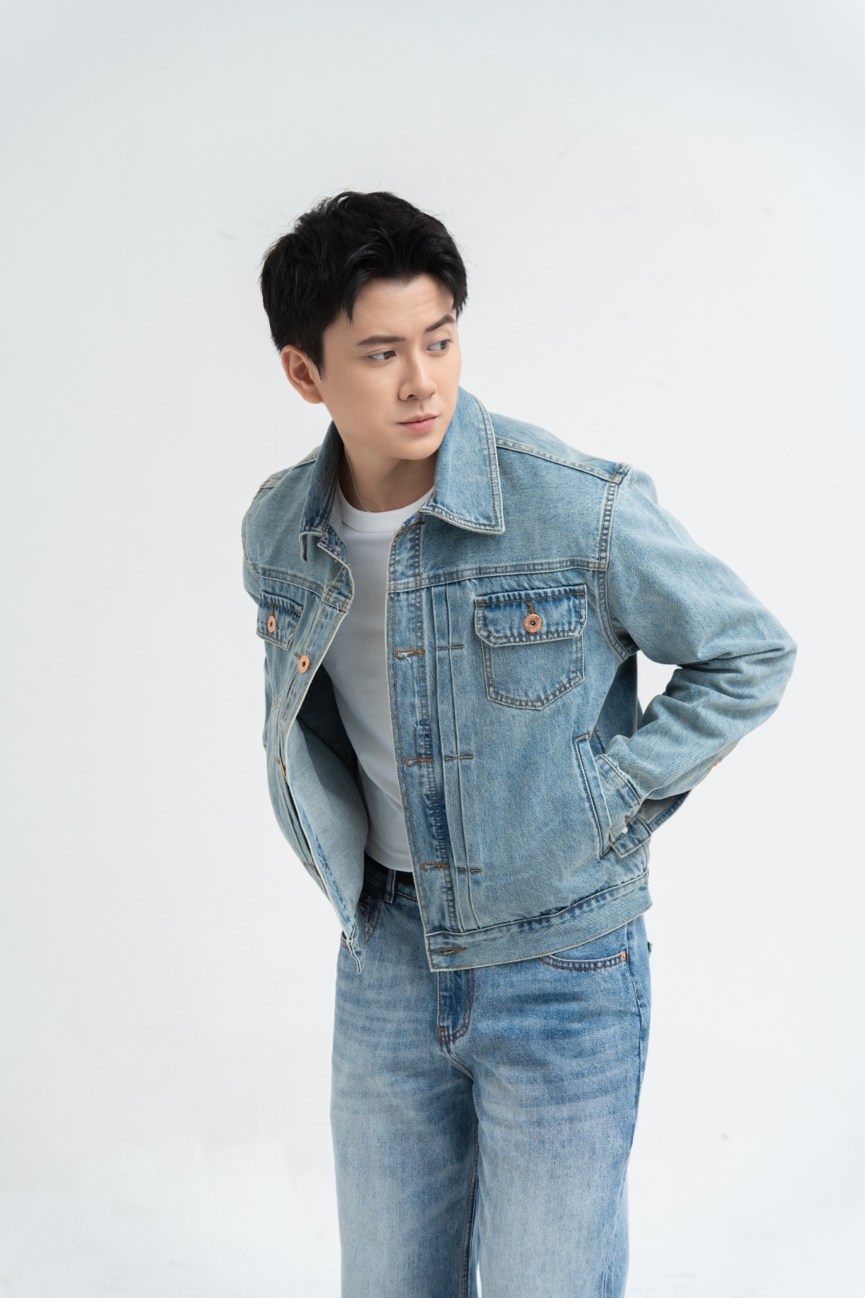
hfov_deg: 18.2
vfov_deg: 27.0
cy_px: 649
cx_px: 432
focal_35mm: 75
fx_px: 2703
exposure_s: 1/160
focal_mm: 75
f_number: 4.5
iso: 200
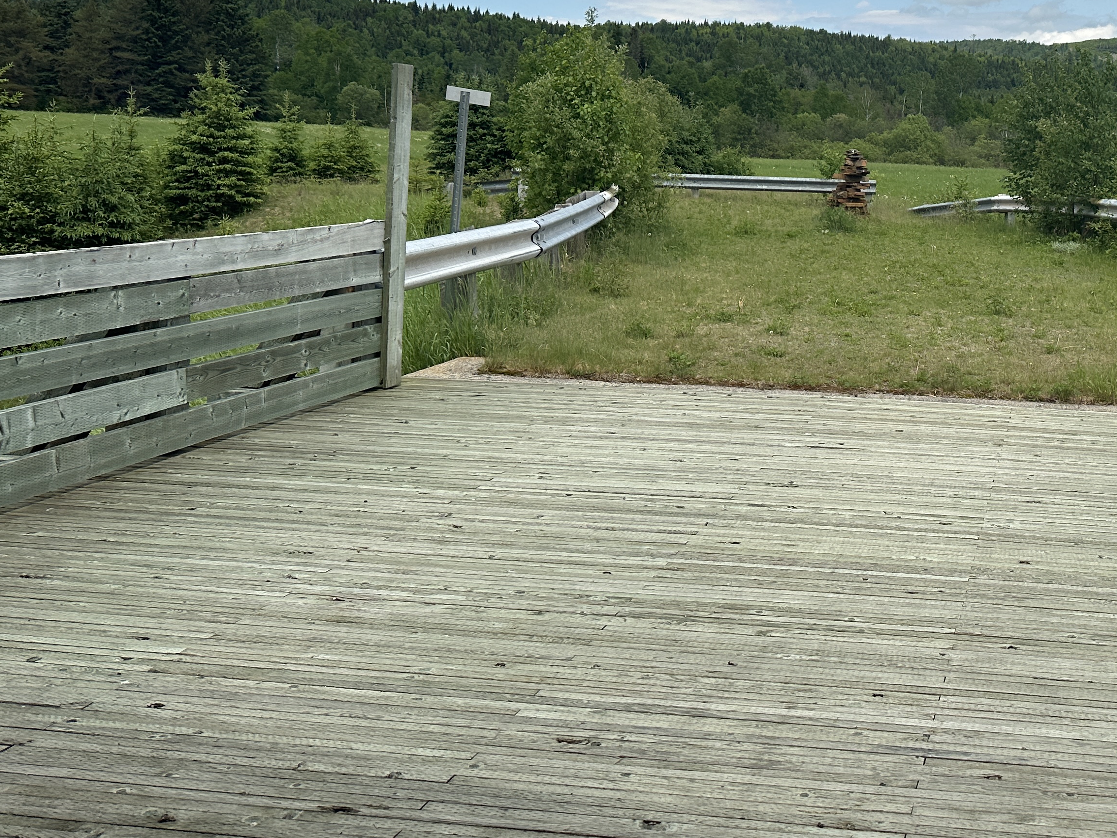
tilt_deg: -1.8
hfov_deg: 42.1
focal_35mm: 42
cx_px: 943
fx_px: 1355
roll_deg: -4.3
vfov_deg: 33.5
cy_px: 185
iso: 80
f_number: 1.78
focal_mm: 6.86
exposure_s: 1/6623
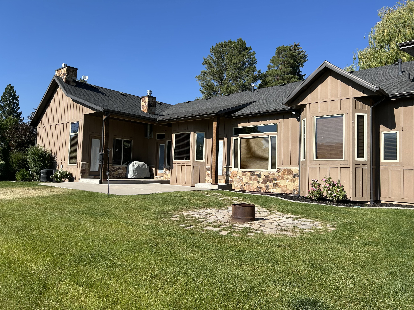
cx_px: 207
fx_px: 311
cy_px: 155
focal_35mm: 26
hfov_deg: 67.3
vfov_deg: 53.1
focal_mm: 5.7
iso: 50
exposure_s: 1/3968
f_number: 1.5
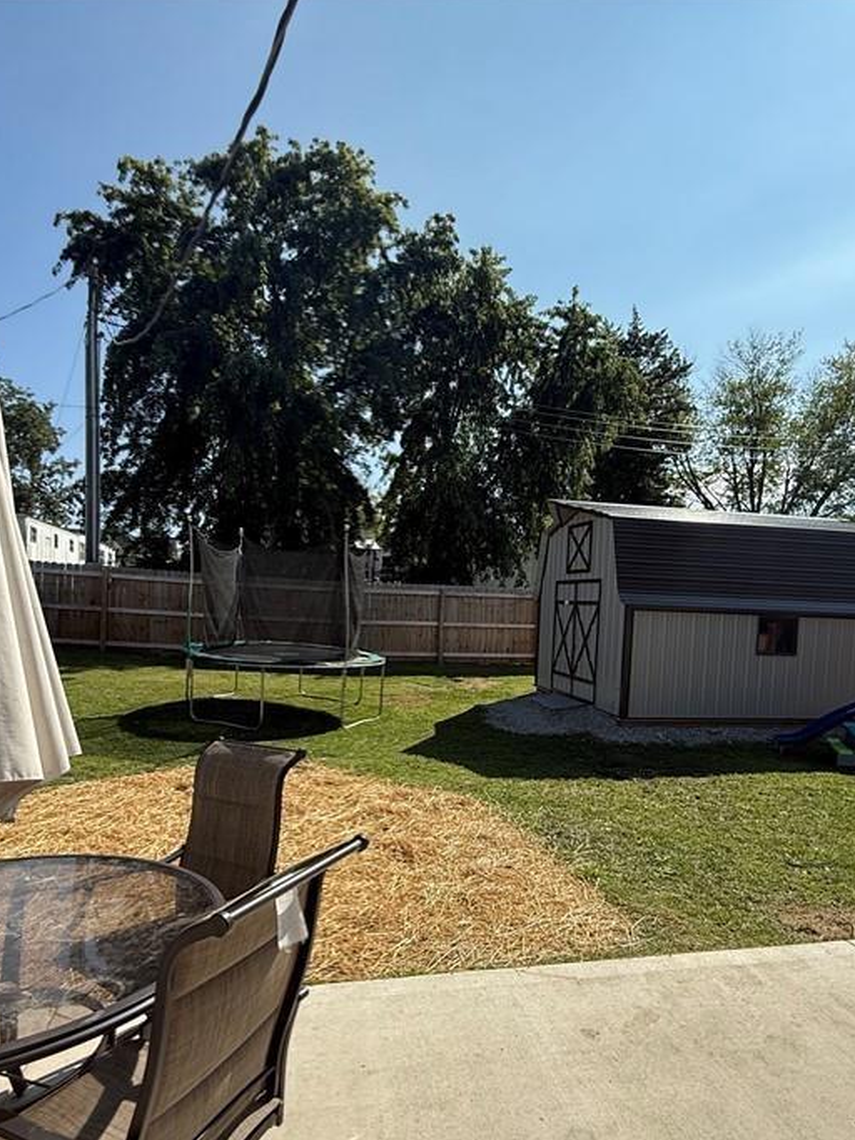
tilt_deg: -0.6
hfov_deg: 63.4
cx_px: 433
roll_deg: -1.3
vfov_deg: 78.7
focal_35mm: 21
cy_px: 634
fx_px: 692
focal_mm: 2.22
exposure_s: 1/1105
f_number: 2.2
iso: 50
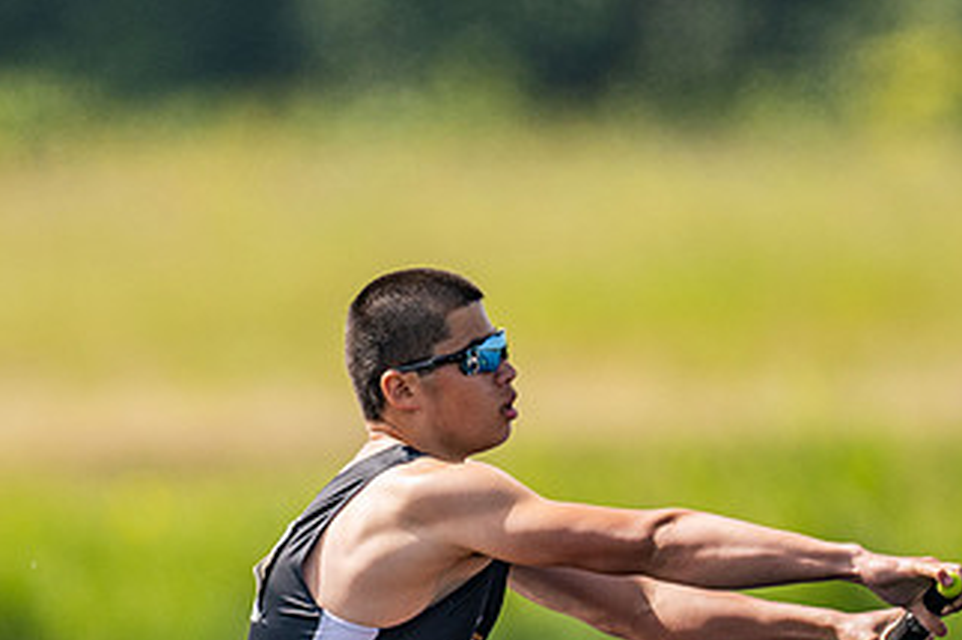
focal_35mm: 1616
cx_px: 521
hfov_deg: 1.3
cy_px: 548
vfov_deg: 0.9
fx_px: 43159
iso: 200
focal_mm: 600
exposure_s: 1/2500
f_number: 4
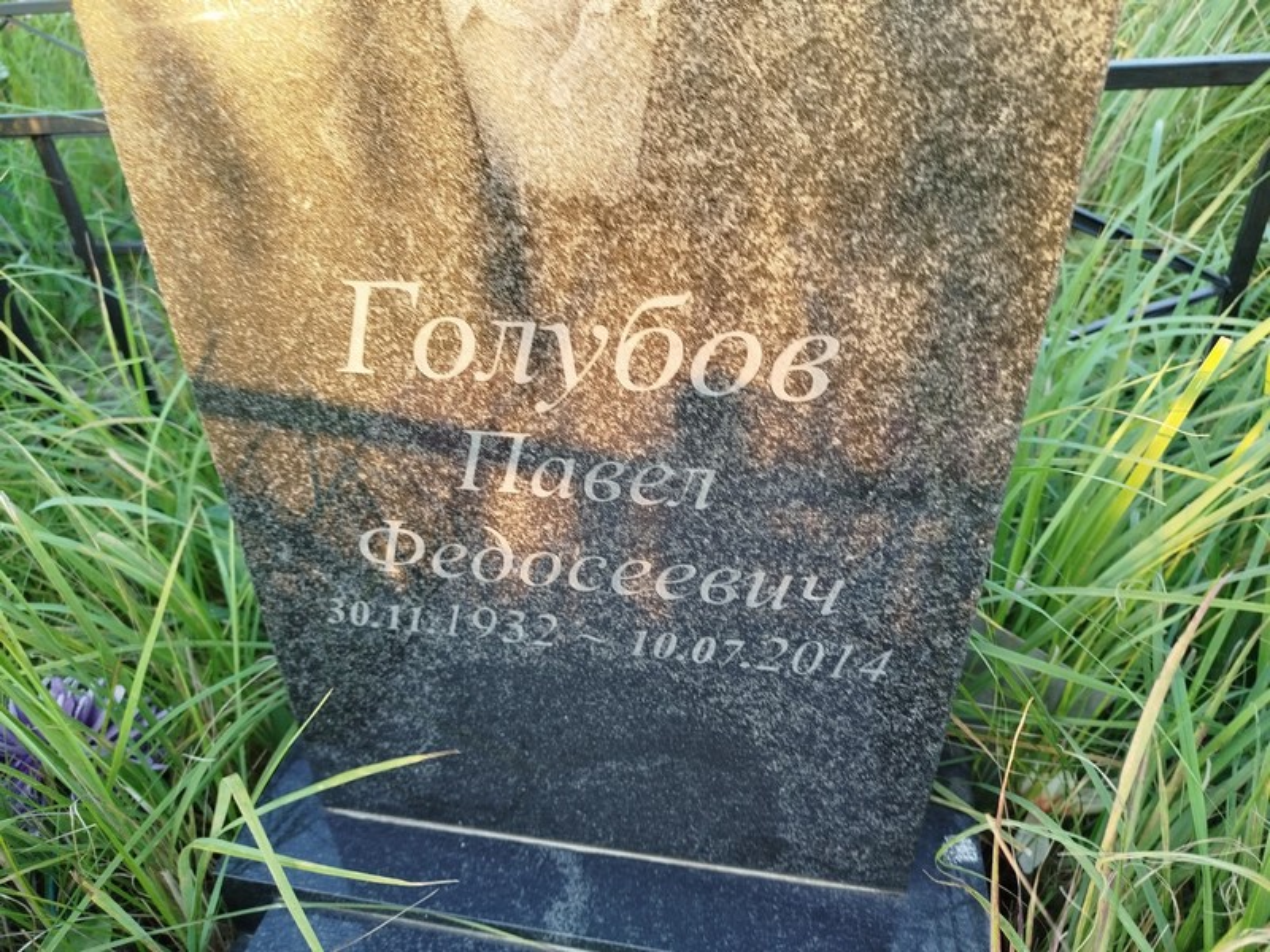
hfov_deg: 71.6
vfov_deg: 56.8
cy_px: 476
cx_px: 635
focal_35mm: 24
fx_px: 881
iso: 100
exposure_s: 1/50
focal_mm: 5.31
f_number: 1.7
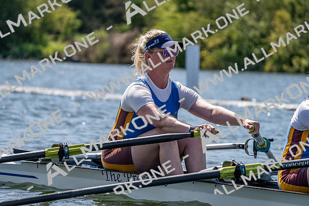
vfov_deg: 6.1
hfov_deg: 9.1
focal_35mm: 225
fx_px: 1932
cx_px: 154
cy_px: 103
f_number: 5.6
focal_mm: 225
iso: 250
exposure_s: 1/2000
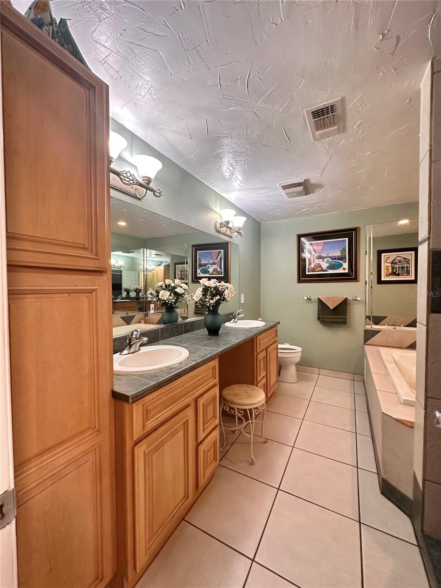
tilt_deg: +0.0
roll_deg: +1.4
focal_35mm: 14
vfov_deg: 102.1
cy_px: 294
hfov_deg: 85.7
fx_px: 238
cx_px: 220
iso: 250
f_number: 2.2
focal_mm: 2.22
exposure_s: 1/60
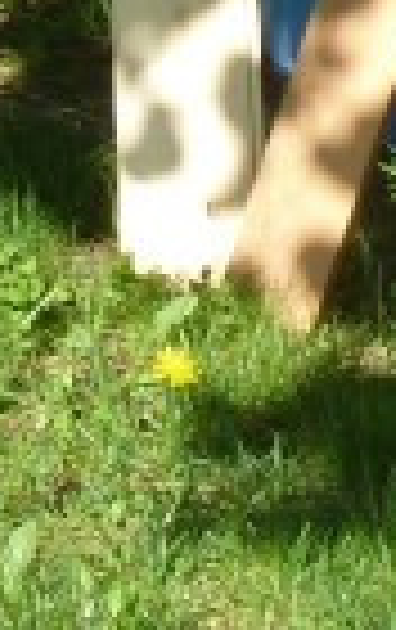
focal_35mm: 488
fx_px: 8392
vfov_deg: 4.3
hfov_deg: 2.6
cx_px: -1134
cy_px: -302
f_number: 4
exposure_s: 1/200
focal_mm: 10.3
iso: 80
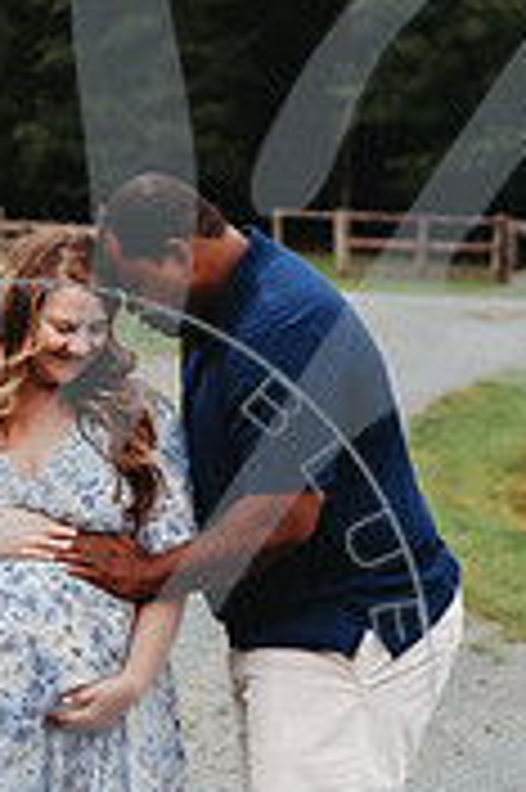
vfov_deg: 17.8
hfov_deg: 11.9
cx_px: 220
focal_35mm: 115
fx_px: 2525
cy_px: 356
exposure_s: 1/125
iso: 800
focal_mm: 45
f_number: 2.8
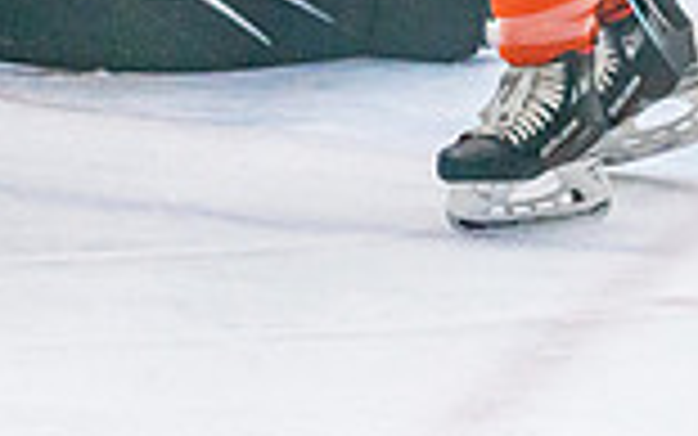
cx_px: -383
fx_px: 7555
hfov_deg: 5.2
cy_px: -840
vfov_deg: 3.2
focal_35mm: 397
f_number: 2.8
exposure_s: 1/1250
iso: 3200
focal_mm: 70
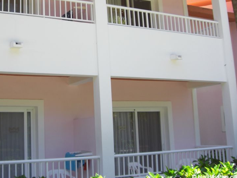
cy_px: 56
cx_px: 71
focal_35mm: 54
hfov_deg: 35.1
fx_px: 370
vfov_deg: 26.8
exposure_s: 1/320
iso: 64
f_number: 2.7
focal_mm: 6.2
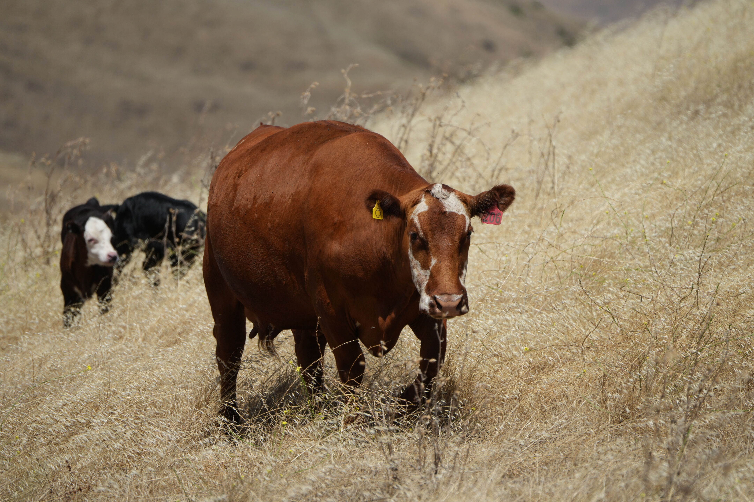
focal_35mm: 400
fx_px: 8377
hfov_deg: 5.2
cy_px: 251
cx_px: 377
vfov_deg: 3.4
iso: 250
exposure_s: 1/1600
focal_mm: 400
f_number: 6.3
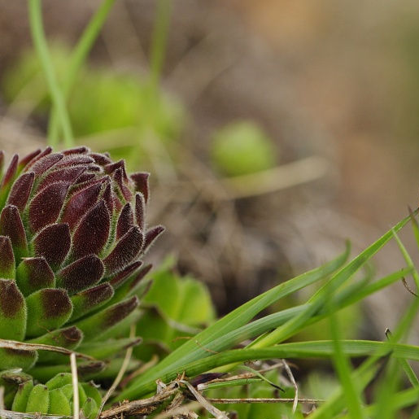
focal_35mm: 169
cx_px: 98
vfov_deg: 10.4
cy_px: 205
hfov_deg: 10.3
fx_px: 2310
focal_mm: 85
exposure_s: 1/125
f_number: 7.1
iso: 400
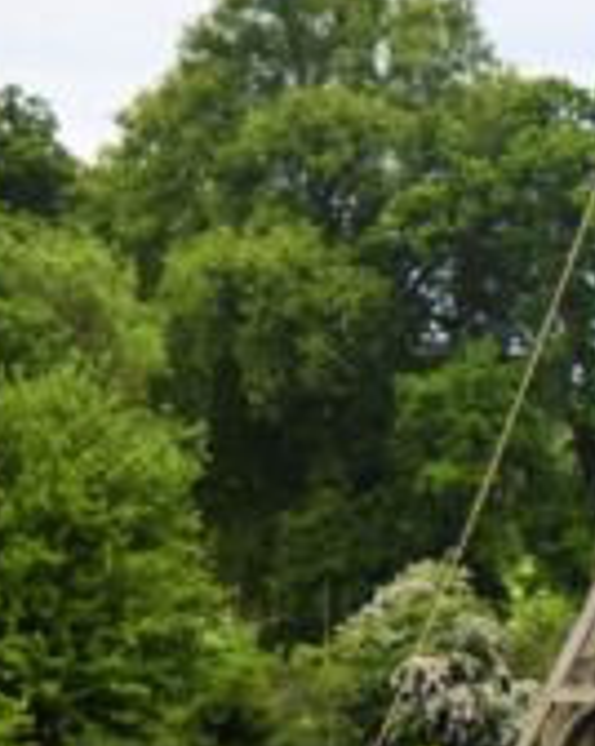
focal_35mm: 246
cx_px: 999
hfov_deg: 6.2
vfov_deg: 7.8
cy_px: 668
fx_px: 5425
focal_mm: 46
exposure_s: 1/500
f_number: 4.5
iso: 200
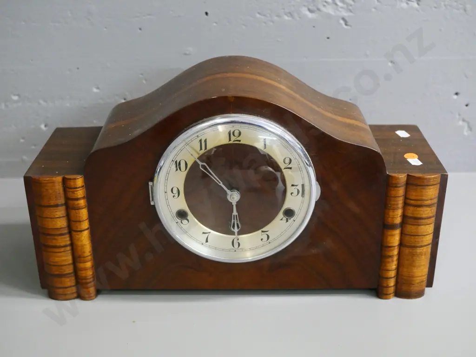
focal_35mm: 50
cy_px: 178
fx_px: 688
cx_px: 238
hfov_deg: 38.2
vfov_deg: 29.1
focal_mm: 25
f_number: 3.2
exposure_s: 1/160
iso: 3200
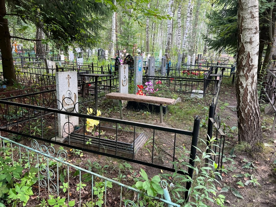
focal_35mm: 26
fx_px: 207
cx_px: 138
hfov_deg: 67.3
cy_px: 104
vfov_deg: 53.1
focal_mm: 5.7
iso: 50
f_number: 1.5
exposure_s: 1/121
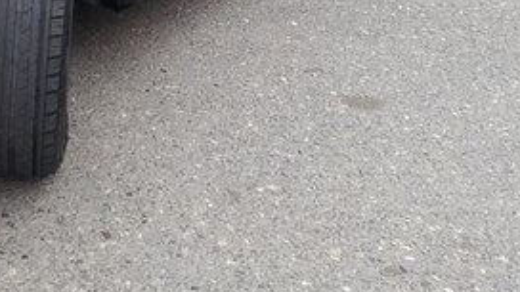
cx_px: 71
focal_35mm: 74
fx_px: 1020
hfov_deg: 27.7
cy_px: -142
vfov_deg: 15.1
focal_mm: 3.7
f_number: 1.9
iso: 80
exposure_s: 1/50
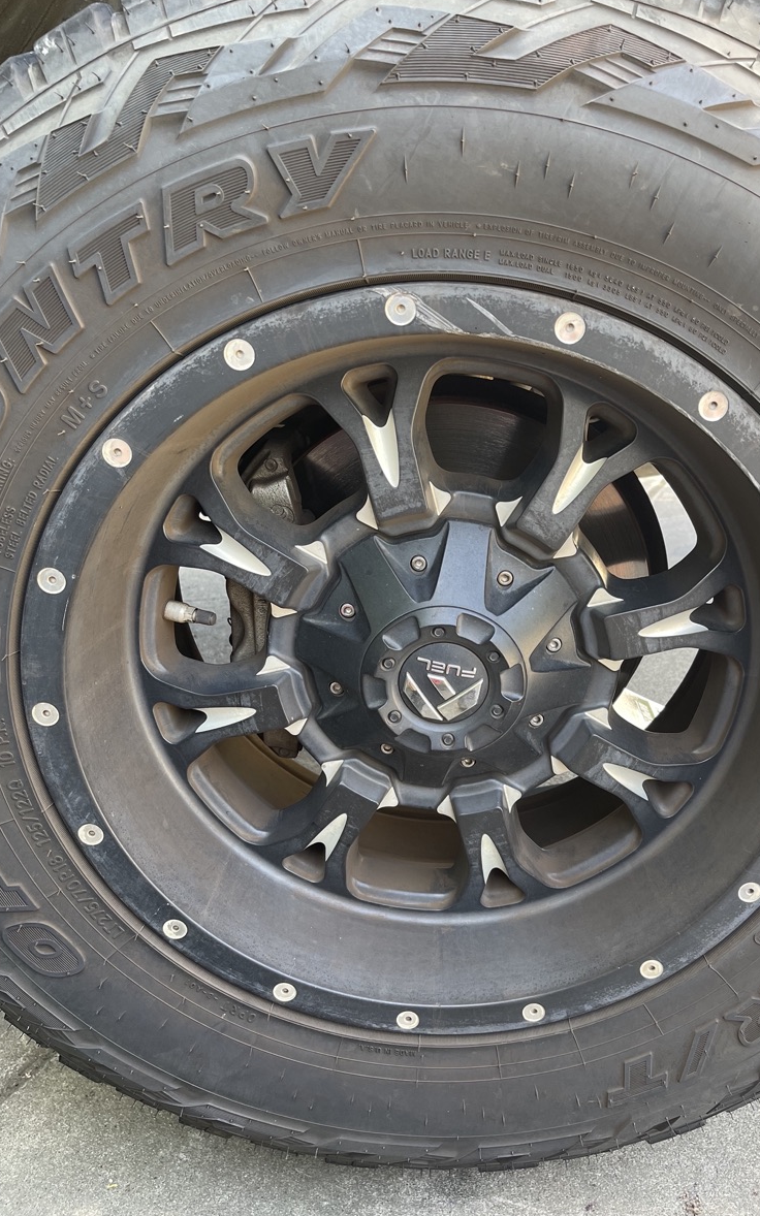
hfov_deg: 45.7
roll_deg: +7.5
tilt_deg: -22.8
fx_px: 895
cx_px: 462
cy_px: 598
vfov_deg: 68.4
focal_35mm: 27
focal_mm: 5.1
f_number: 1.6
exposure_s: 1/121
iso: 100
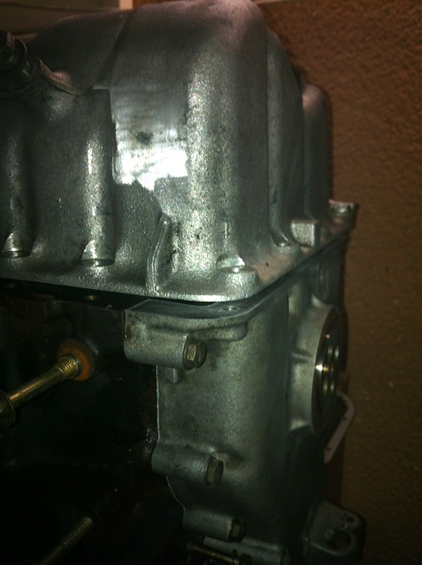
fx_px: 570
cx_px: 211
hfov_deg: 40.6
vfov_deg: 52.7
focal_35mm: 35
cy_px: 282
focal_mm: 3.85
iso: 80
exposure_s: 1/21
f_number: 2.8
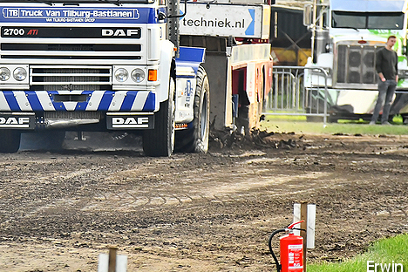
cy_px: 43
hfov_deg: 3.4
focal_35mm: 615
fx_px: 6969
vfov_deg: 2.2
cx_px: 105
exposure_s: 1/2000
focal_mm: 240
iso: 1600
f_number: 5.6
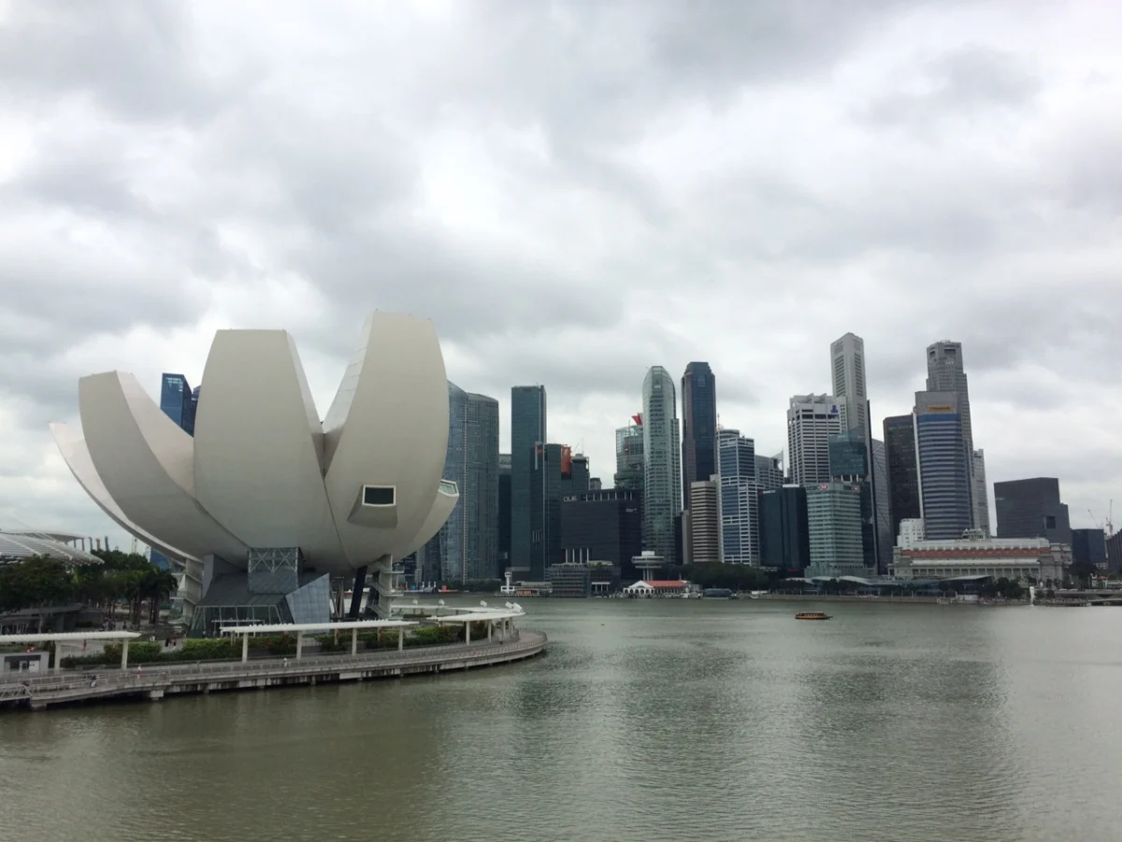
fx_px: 940
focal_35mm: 29
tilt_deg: +8.2
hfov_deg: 61.7
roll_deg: -0.4
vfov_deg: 48.2
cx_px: 561
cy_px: 421
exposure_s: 1/3165
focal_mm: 4.15
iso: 32
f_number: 2.2
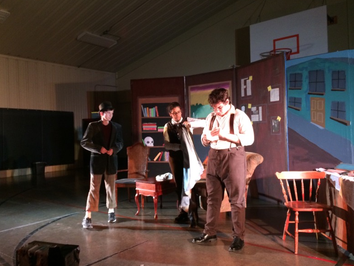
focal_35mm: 30
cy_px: 131
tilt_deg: +0.0
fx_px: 307
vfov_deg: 46.8
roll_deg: +2.4
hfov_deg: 60.0
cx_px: 175
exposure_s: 1/24
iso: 320
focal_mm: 4.15
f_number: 2.2
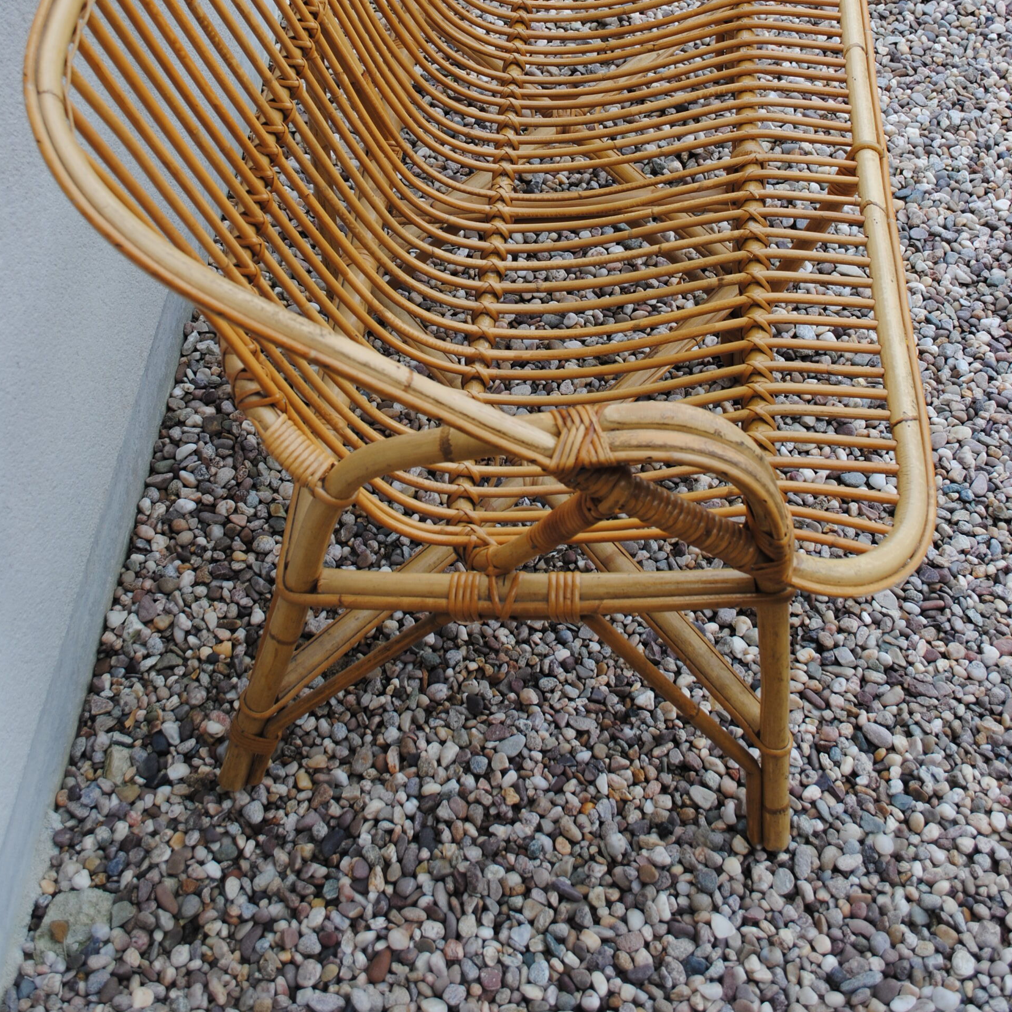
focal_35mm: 46
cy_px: 258
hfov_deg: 36.8
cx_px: 507
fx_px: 1521
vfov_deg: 36.0
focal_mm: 24
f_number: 5.6
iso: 110
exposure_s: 1/125
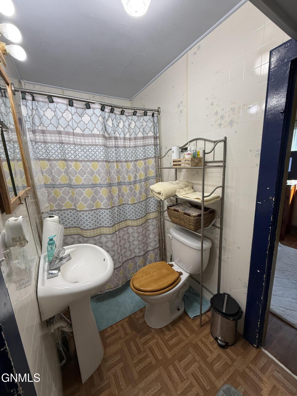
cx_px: 148
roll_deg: +2.7
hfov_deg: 85.7
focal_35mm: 14
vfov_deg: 102.1
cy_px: 198
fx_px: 160
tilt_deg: -12.2
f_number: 2.2
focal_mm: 2.22
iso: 160
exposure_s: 1/120
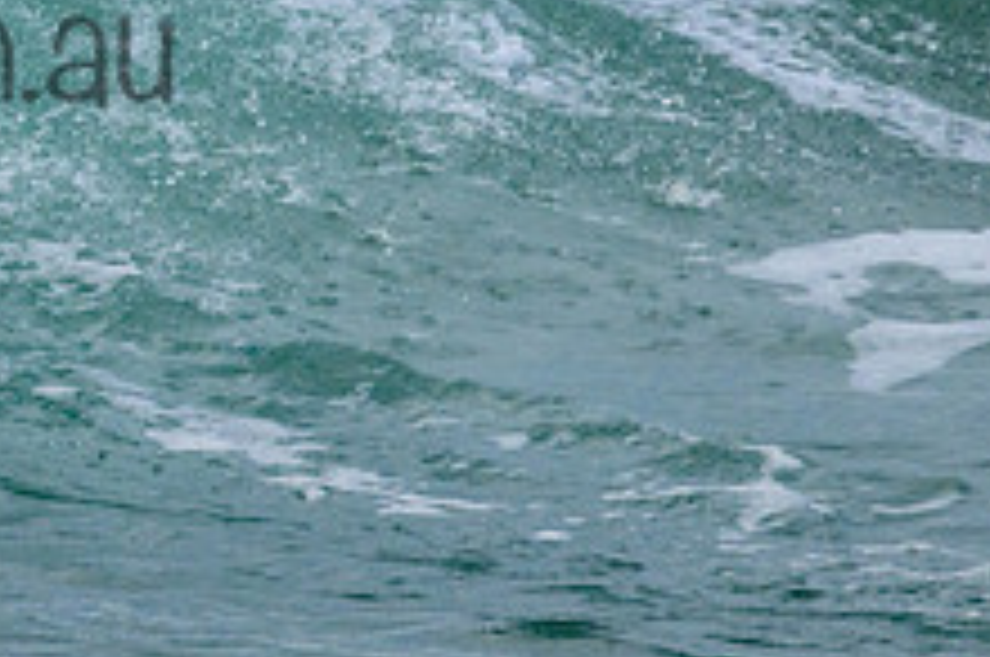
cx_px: -168
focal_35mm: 2330
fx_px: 63981
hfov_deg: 0.9
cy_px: -66
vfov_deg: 0.6
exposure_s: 1/2000
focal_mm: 800
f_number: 11
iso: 1250
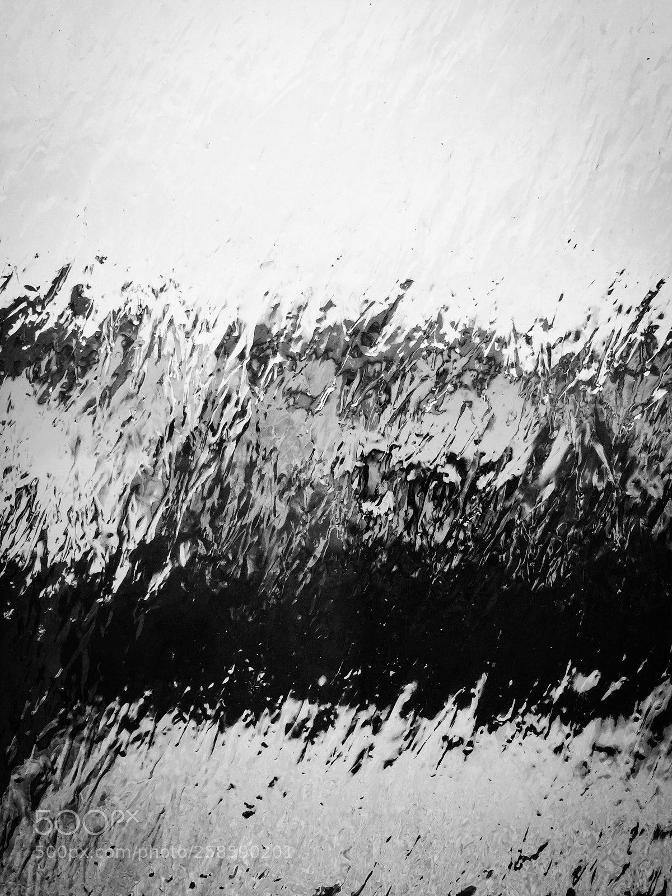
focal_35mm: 29
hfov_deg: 48.2
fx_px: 751
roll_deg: +0.2
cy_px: 448
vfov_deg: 61.7
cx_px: 336
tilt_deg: +3.0
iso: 32
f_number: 2.2
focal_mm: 4.15
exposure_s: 1/638
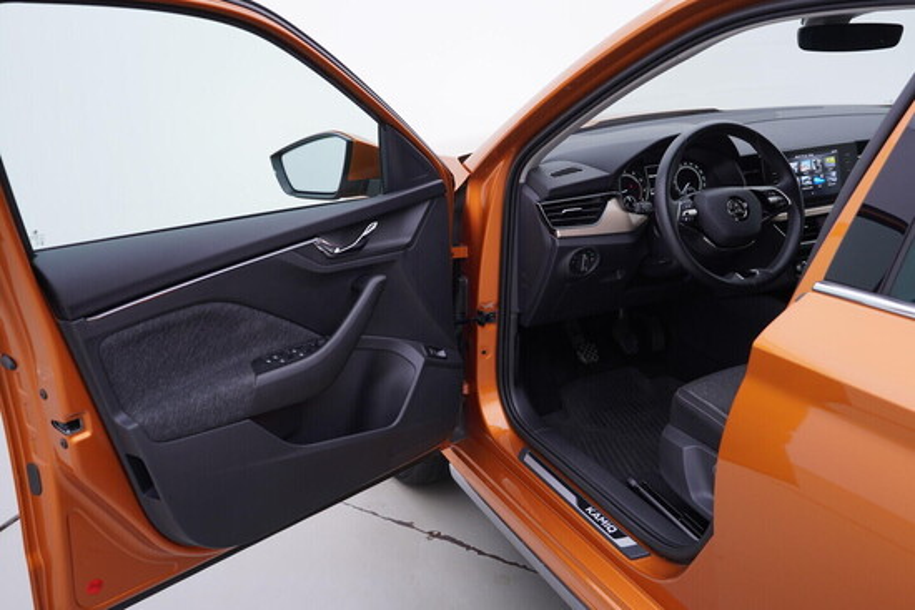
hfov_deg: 53.1
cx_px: 458
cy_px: 305
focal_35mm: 36
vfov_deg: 36.9
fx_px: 915
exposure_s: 1/50
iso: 125
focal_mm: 24
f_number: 3.2
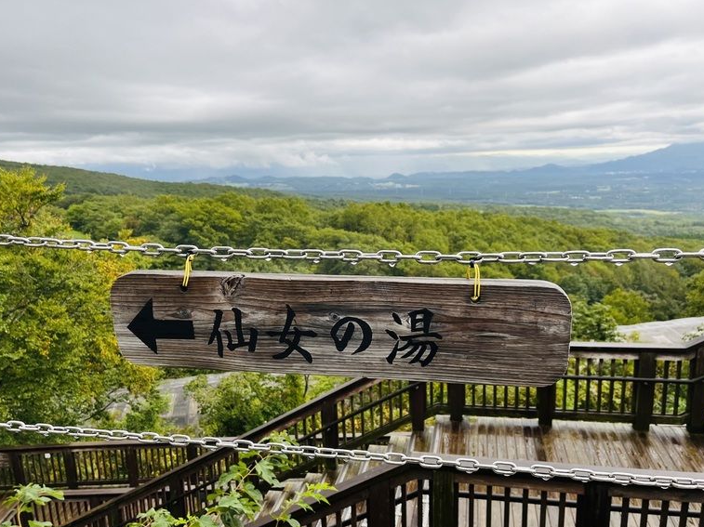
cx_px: 351
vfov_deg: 49.7
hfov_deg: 63.5
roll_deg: +2.7
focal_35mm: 28
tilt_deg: -12.6
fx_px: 569
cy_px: 282
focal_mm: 5.1
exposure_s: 1/121
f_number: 1.6
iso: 80
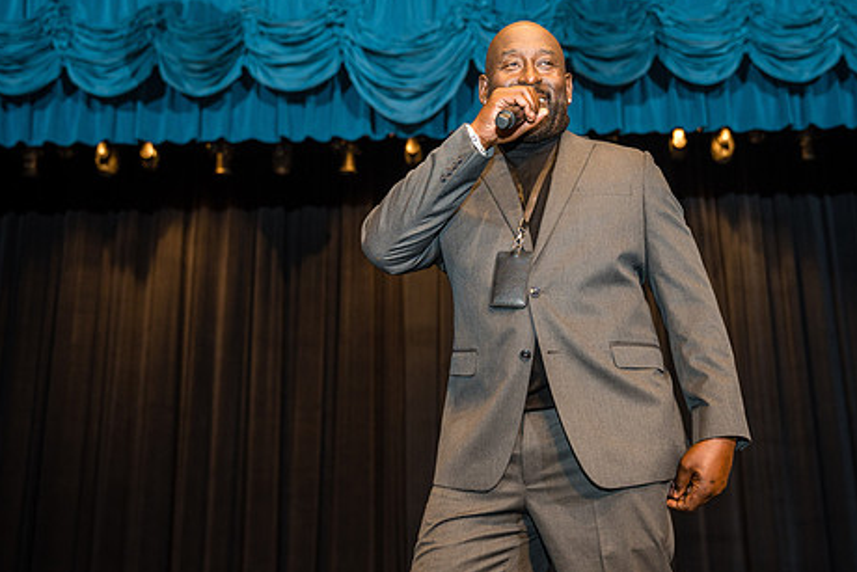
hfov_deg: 43.4
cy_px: 290
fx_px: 1072
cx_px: 499
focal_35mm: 45
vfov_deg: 29.9
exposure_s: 1/250
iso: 1250
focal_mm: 35.7
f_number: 2.8
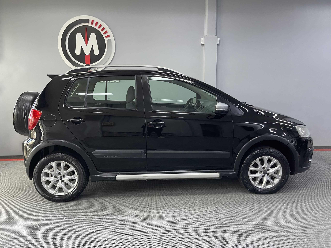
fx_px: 239
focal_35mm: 25
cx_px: 166
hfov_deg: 69.4
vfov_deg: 54.9
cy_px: 124
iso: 400
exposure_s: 1/60
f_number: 1.6
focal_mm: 5.1
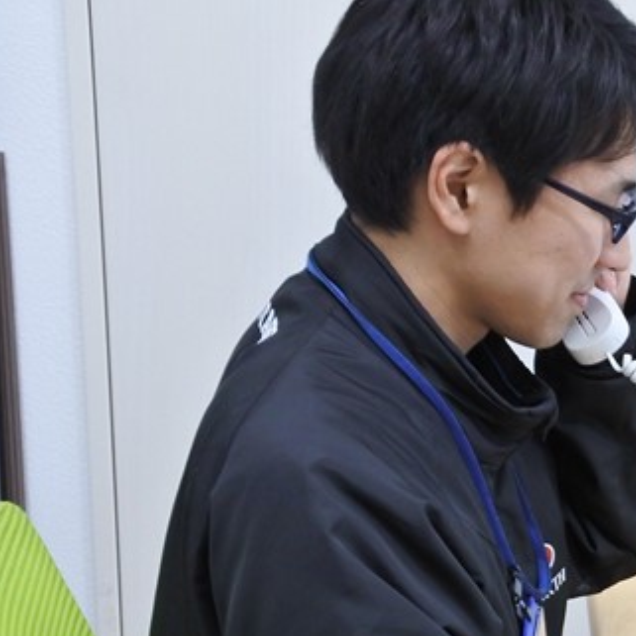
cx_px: 816
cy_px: 516
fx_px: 2536
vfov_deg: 14.2
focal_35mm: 122
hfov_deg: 13.8
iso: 1000
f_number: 4.5
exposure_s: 1/60
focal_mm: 16.8
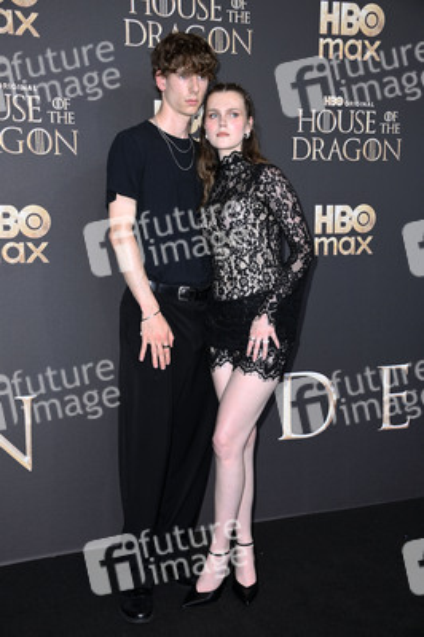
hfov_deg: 26.9
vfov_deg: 39.6
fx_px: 885
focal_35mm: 50
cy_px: 318
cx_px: 212
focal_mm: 50
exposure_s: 1/250
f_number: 5.6
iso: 320
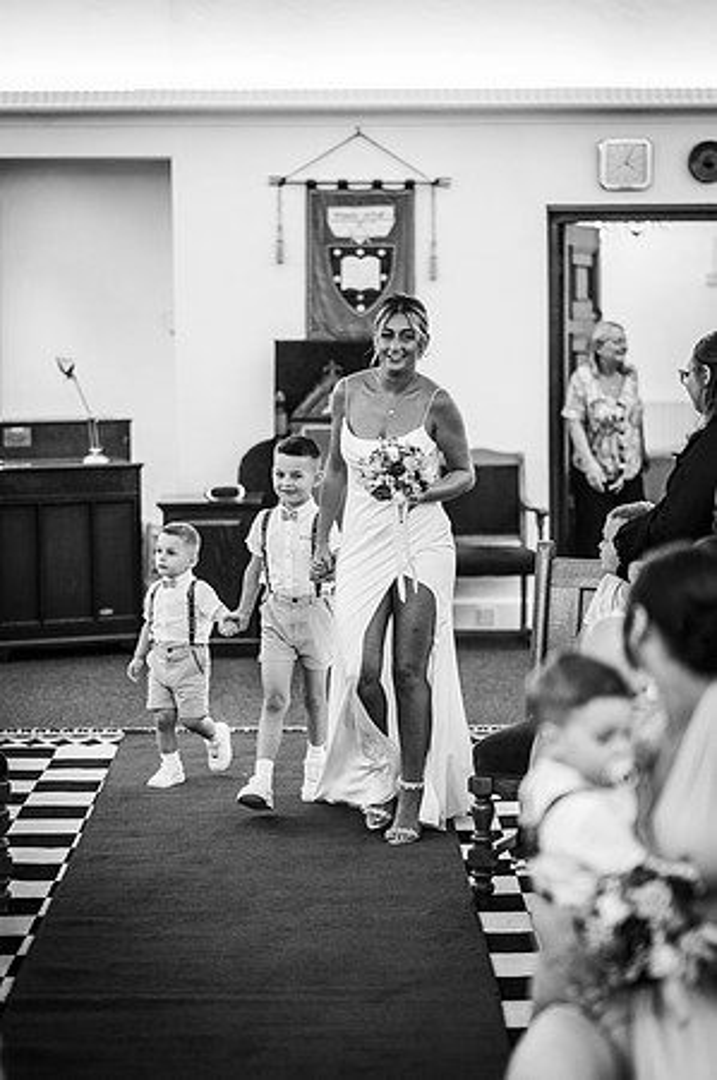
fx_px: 2545
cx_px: 358
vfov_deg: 23.9
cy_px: 540
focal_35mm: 85
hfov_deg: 16.0
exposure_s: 1/200
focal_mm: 85
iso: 900
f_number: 1.8
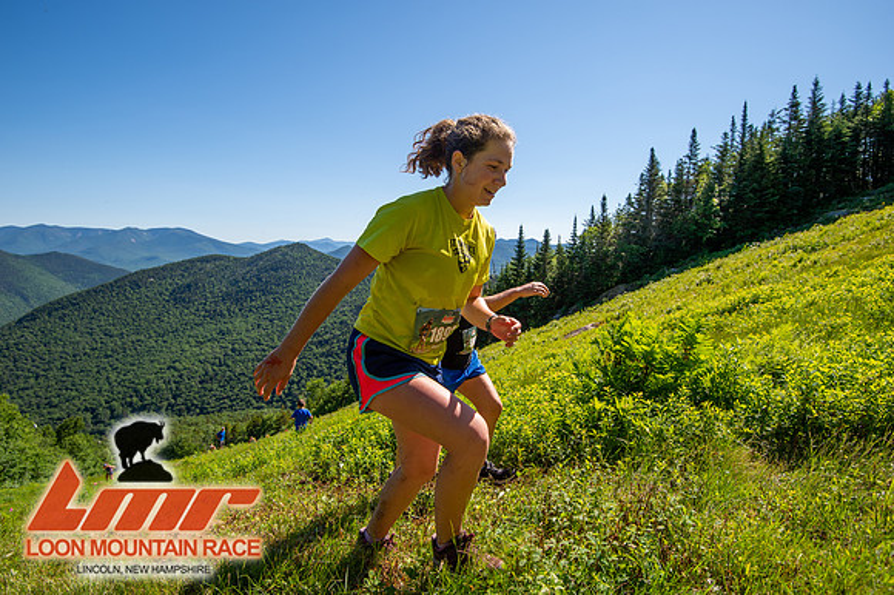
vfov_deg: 64.5
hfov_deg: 86.9
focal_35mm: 19
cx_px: 447
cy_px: 298
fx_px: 472
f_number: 5
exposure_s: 1/500
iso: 100
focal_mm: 19
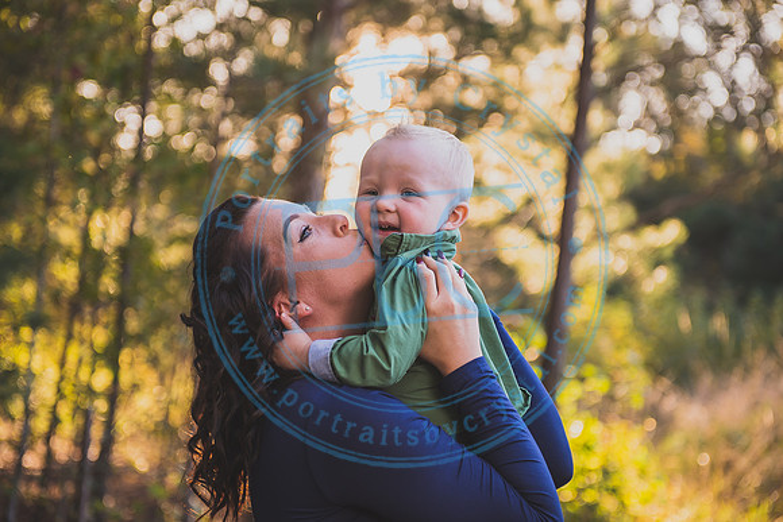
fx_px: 1523
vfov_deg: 19.5
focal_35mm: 70
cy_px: 261
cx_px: 392
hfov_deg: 28.8
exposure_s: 1/200
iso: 200
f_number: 2.8
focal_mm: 70
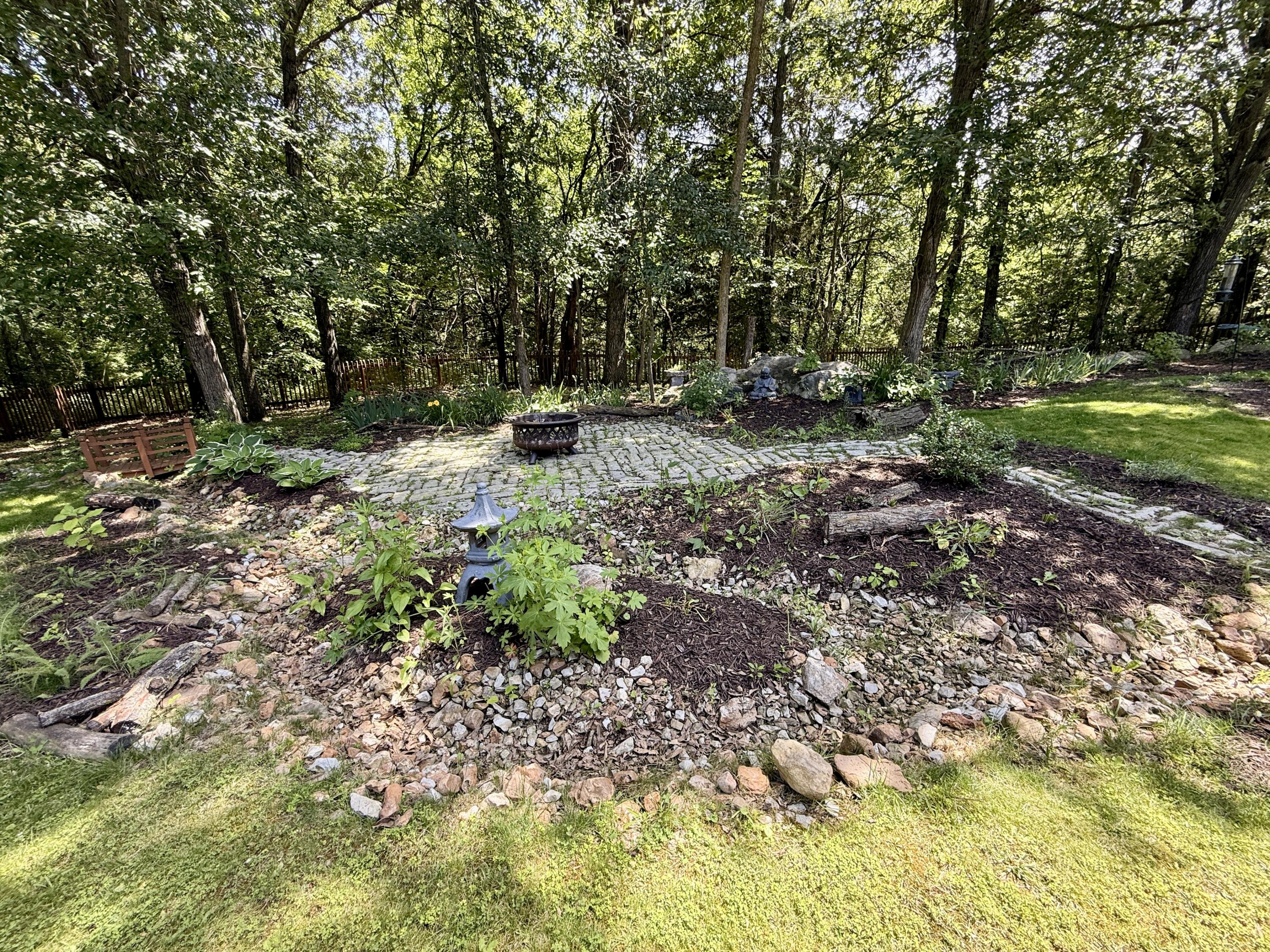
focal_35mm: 14
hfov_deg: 102.1
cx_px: 635
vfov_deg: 85.7
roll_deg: +1.0
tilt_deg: -16.8
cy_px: 476
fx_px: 514
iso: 50
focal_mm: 2.22
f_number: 2.2
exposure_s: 1/111
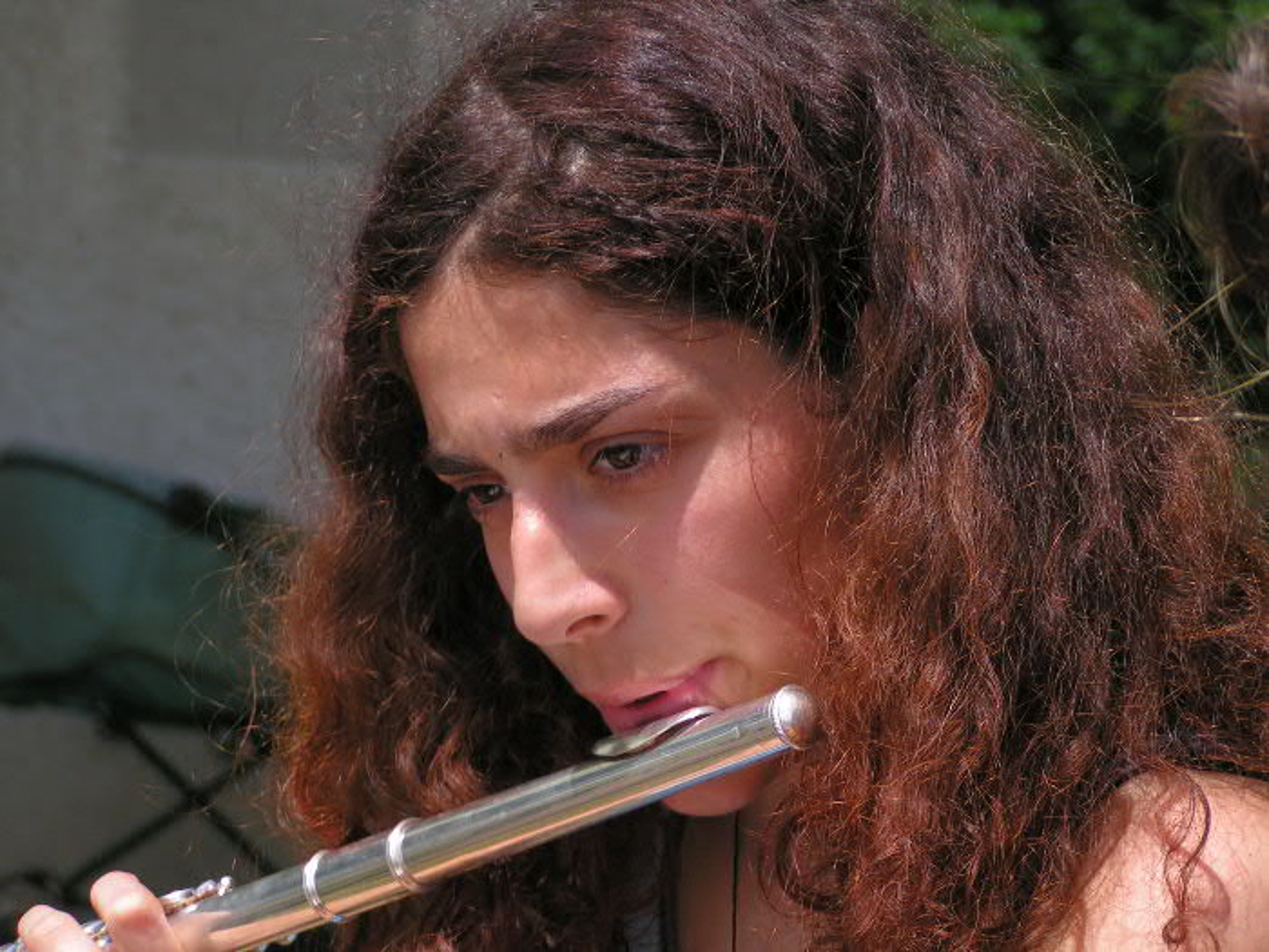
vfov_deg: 9.5
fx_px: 5756
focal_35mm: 157
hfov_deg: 12.6
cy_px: 476
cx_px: 634
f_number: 3.5
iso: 50
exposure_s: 1/800
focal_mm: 24
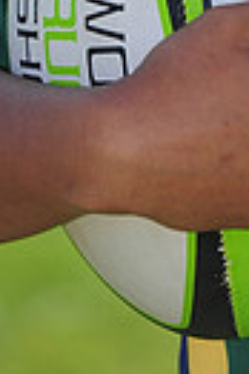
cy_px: -374
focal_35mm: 886
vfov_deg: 2.3
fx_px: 9216
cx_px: 507
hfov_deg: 1.5
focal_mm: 200
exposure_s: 1/640
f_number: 4.5
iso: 200
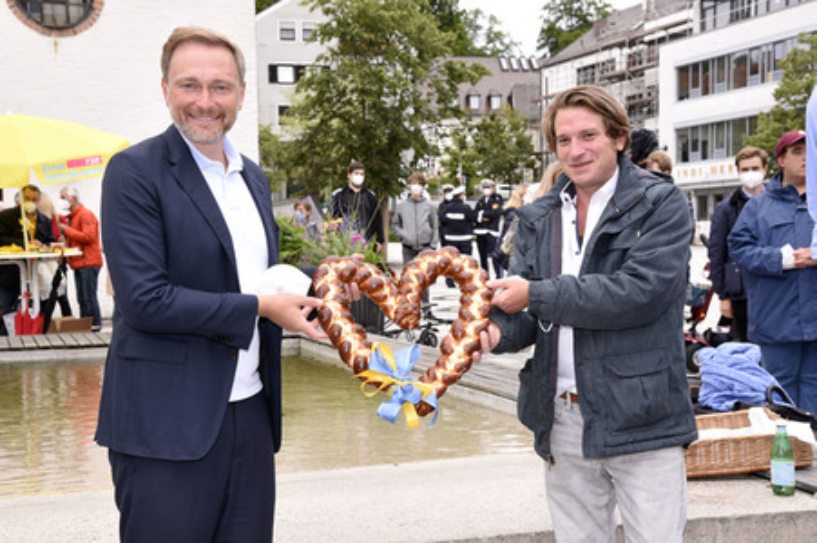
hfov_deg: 38.2
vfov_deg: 26.0
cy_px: 272
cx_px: 408
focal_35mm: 52
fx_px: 1179
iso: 320
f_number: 9
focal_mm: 52
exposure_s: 1/160
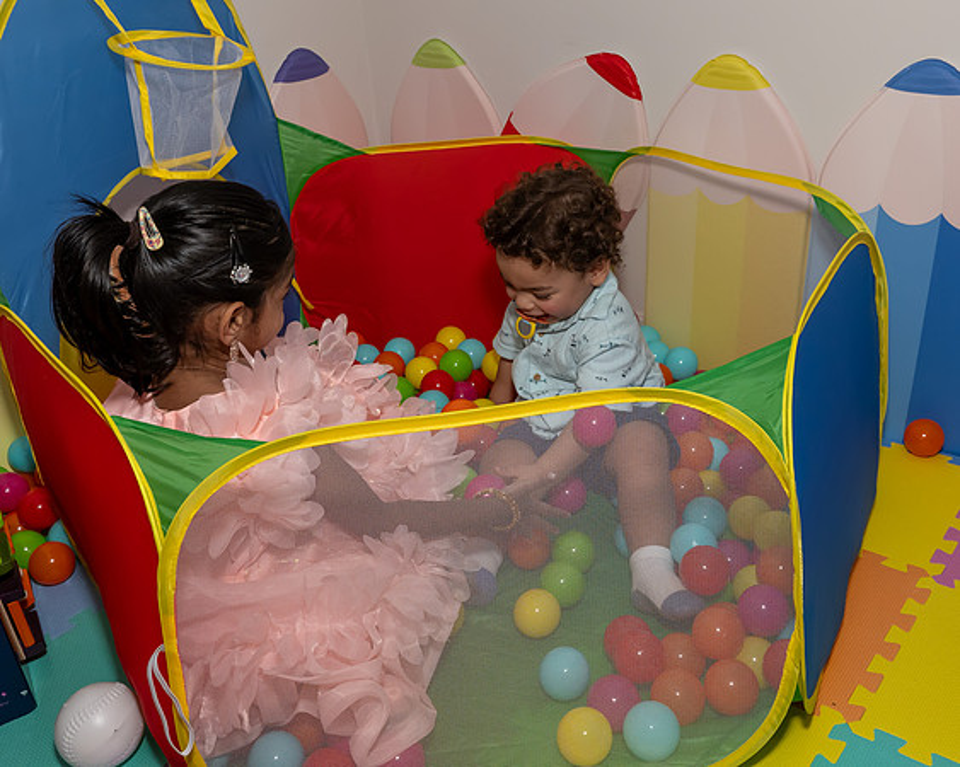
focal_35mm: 34
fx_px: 953
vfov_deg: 43.8
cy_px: 344
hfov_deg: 53.4
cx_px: 536
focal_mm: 18
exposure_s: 1/250
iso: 800
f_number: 8
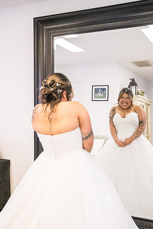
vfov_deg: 41.1
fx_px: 306
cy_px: 114
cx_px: 76
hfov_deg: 28.1
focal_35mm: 48
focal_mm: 48
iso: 5000
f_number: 4
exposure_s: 1/320
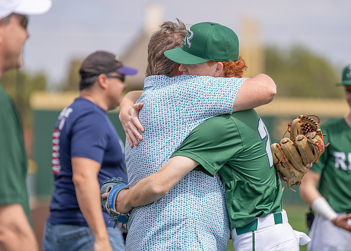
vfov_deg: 7.3
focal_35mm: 197
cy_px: 126
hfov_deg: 10.2
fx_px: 1963
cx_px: 176
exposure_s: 1/2000
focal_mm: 188
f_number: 2.8
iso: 100
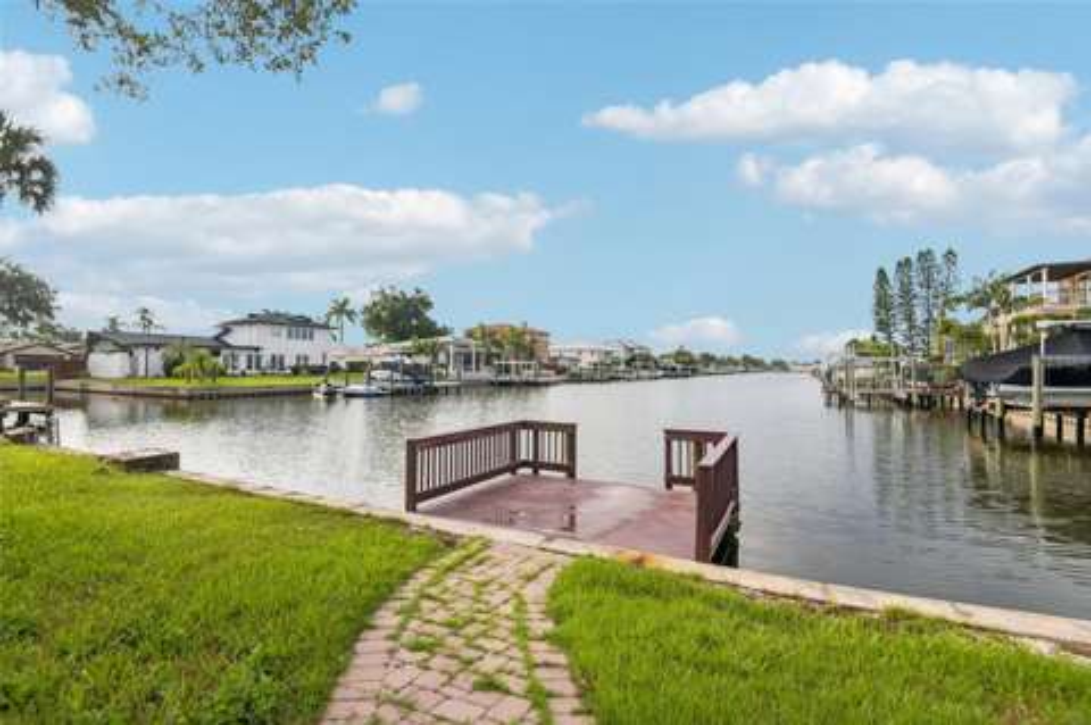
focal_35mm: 16
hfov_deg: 96.8
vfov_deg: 73.6
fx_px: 484
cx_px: 546
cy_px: 362
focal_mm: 16
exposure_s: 1/2000
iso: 400
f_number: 8
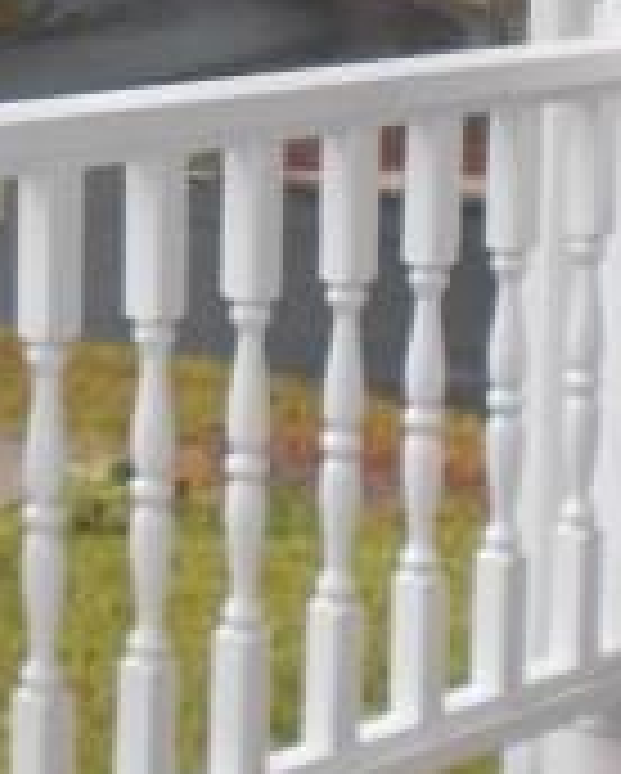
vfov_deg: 13.7
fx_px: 3165
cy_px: -18
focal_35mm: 138
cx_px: 162
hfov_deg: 11.2
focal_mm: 6.3
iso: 200
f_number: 3.1
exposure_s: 1/60
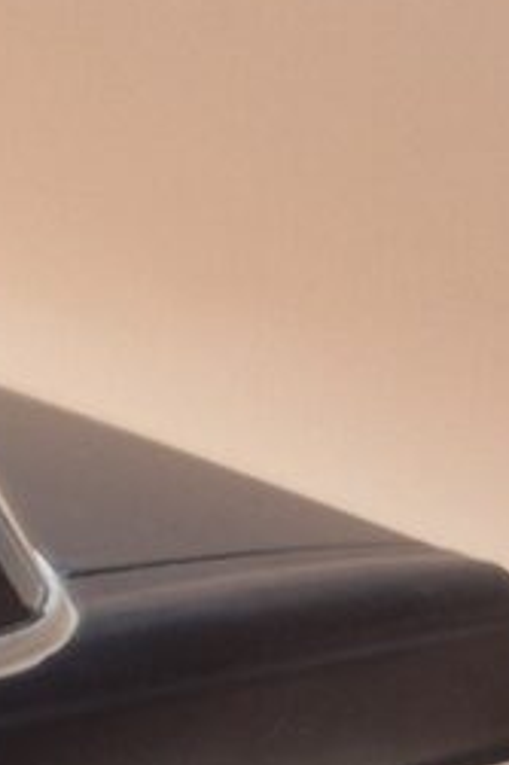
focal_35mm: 244
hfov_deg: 4.5
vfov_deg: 8.4
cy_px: 250
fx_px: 5182
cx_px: -2286
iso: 32
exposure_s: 1/52
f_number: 1.8
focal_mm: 5.4
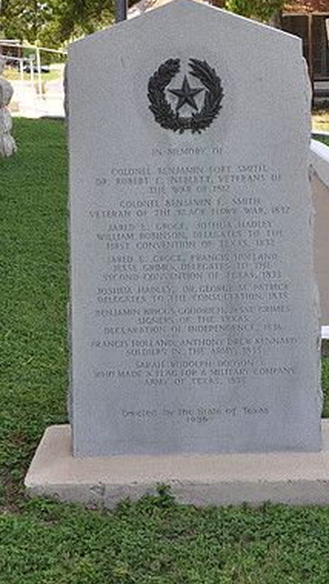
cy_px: 290
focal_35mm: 84
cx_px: 223
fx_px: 1298
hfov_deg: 14.4
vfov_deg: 25.4
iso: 200
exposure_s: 1/80
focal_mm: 35
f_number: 9
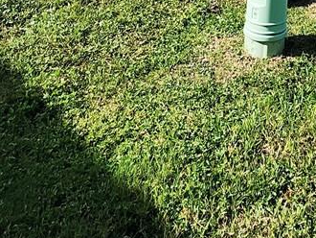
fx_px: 576
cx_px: 305
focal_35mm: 63
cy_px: -250
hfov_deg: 29.0
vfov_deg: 16.8
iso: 50
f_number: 2.2
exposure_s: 1/1737
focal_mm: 2.2
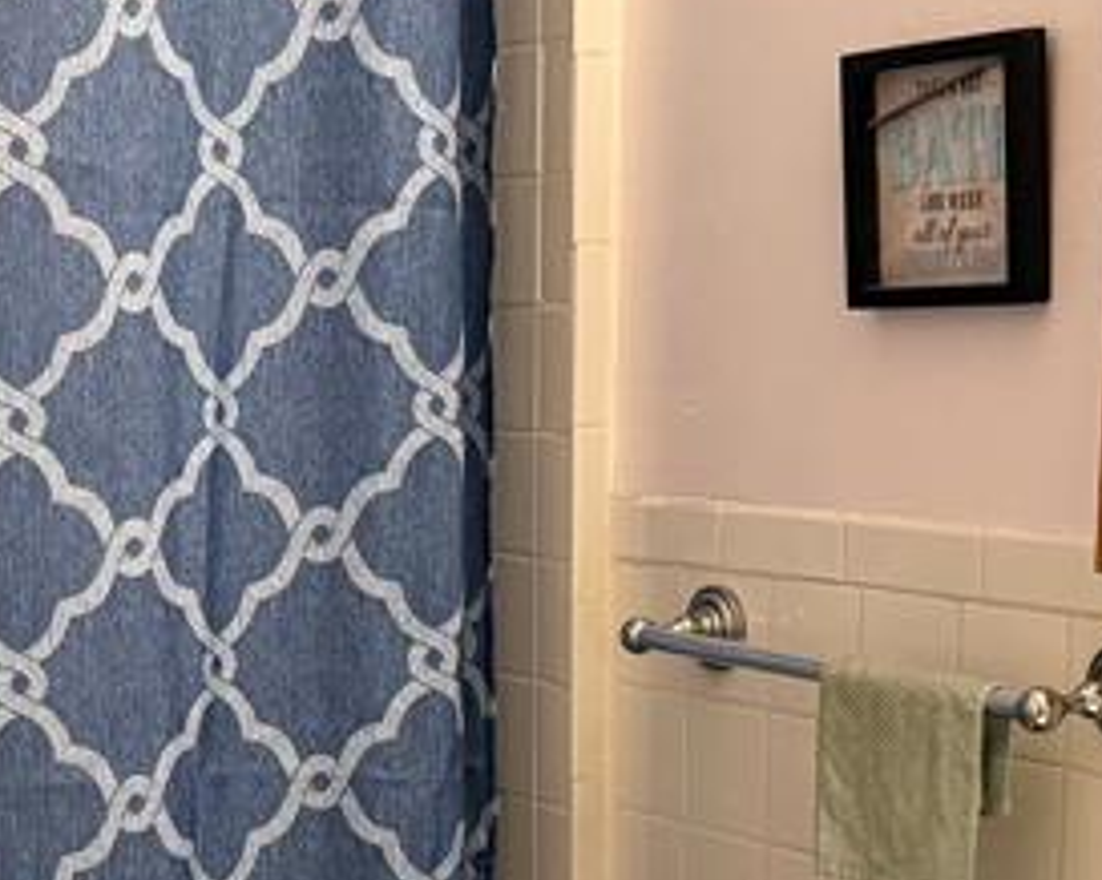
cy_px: 783
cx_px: 125
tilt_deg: -10.5
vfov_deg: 17.2
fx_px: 2868
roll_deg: +1.1
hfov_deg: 21.3
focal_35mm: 88
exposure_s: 1/60
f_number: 1.78
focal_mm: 6.76
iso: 400
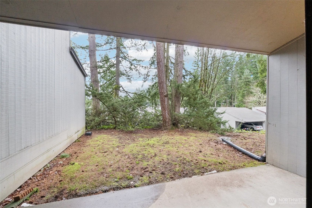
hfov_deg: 100.4
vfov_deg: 77.3
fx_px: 130
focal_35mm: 15
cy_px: 104
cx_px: 156
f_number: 9
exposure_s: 1/30
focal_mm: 10
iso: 1600
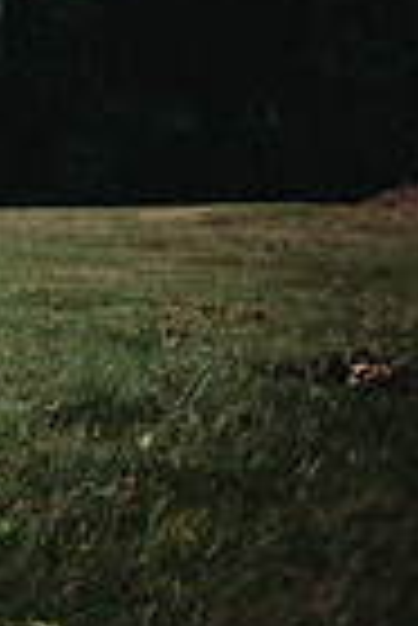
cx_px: -858
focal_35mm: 121
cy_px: -205
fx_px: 2102
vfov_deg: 16.0
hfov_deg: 9.1
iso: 100
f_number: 2.8
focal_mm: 29
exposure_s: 1/160
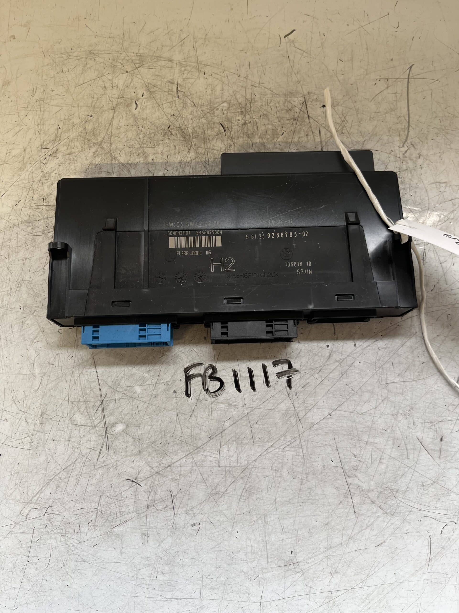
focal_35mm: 26
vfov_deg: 67.3
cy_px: 306
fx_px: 460
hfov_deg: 53.1
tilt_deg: -78.6
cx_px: 230
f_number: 1.6
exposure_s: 1/121
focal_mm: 5.1
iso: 100
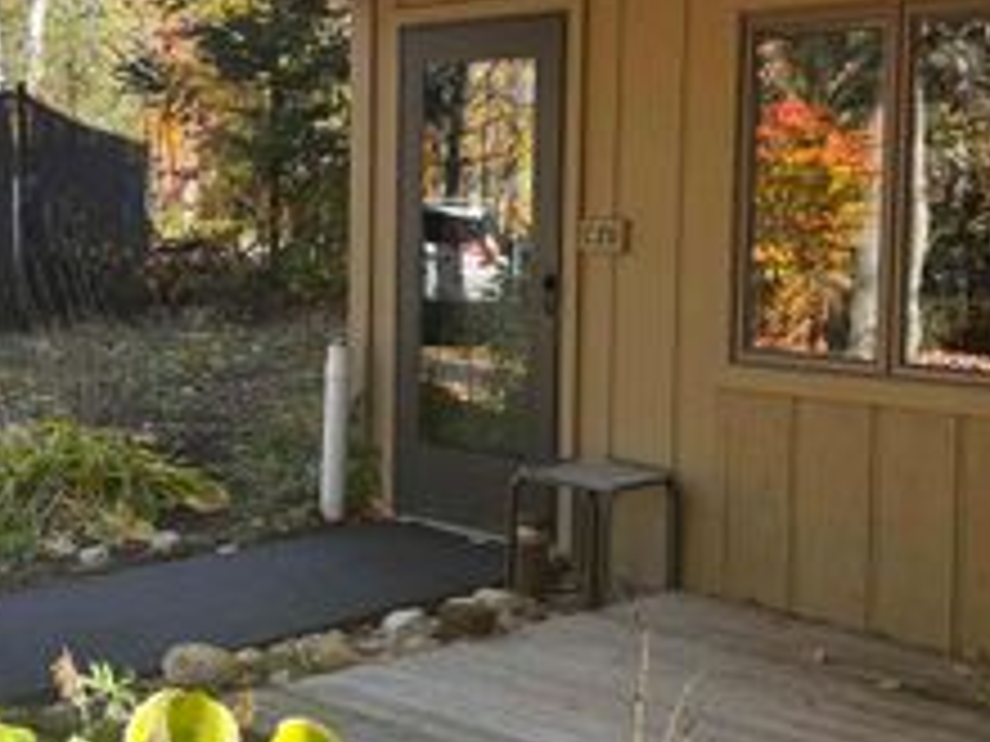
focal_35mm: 59
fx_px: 1687
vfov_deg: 24.8
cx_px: 441
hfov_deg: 32.7
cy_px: 326
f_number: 1.6
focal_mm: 5.96
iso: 50
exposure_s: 1/320
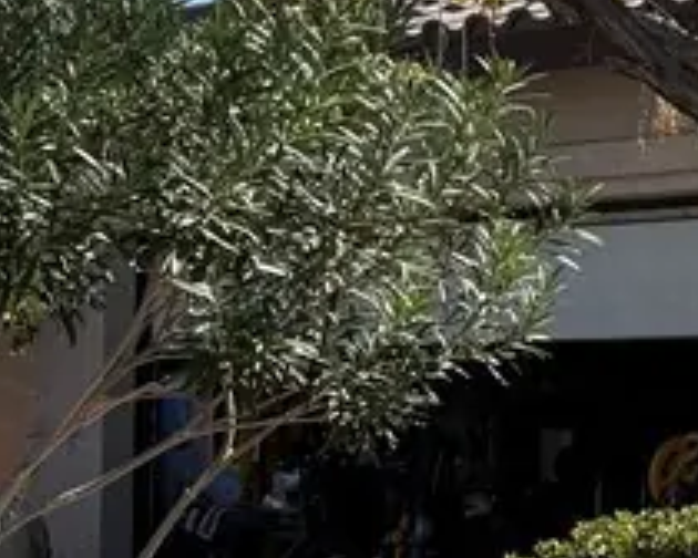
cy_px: 216
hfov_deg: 14.3
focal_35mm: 124
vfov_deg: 12.4
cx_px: 1117
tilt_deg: +2.3
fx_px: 2562
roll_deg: +1.7
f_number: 1.6
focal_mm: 5.96
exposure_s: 1/2639
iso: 50
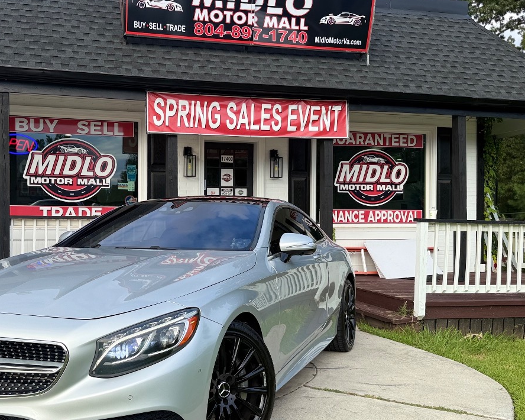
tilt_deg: +0.7
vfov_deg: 39.1
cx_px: 187
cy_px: 226
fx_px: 590
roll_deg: +0.0
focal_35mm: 38
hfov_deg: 47.4
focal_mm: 6.76
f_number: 1.78
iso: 80
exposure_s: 1/1553
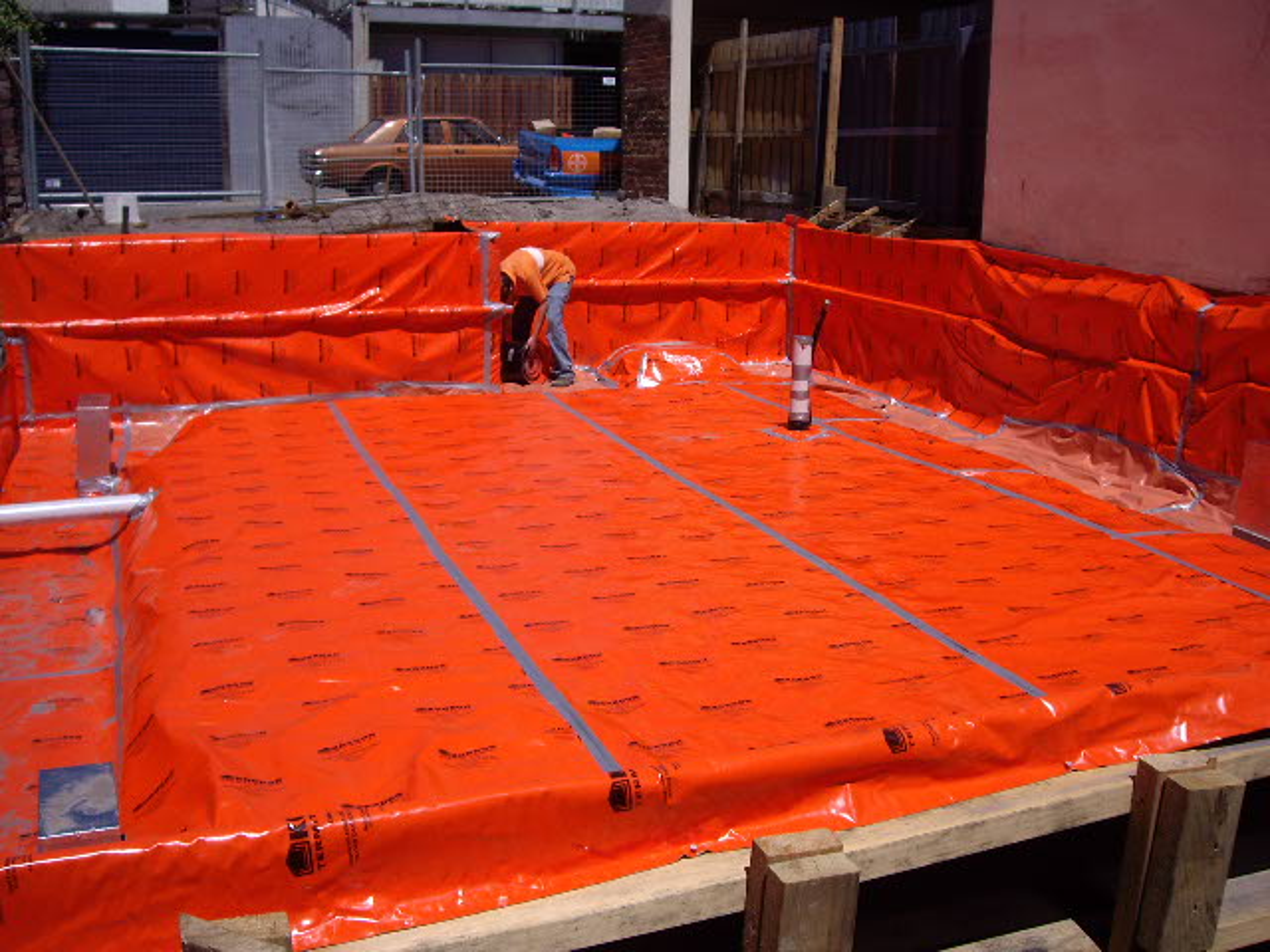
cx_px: 635
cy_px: 476
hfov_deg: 49.0
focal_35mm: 38
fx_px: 1394
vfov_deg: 37.7
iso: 64
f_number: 4.3
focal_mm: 6.2
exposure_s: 1/1600
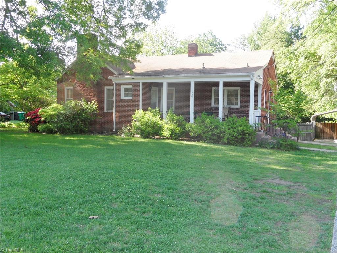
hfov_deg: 56.8
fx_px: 312
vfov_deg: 44.2
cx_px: 168
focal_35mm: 32
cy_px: 126
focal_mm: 5.3
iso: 80
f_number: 3.4
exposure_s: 1/125
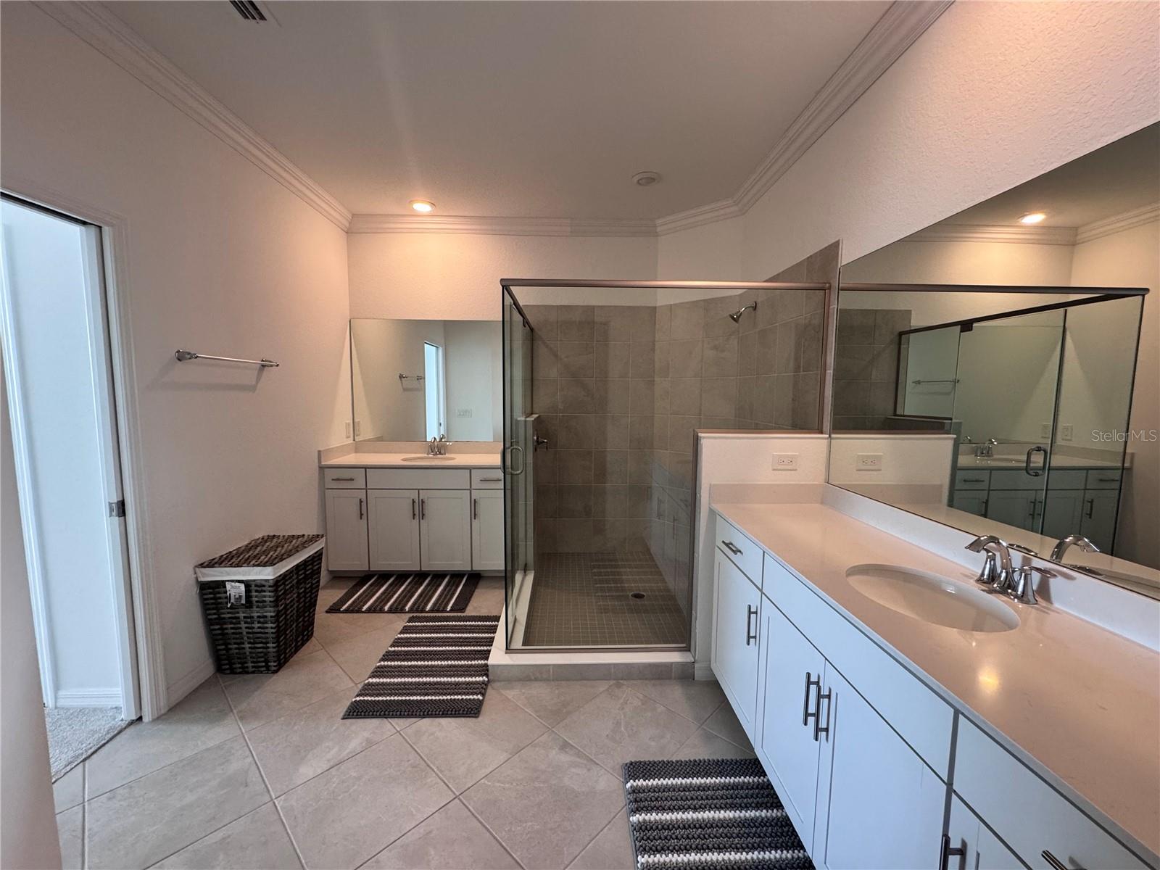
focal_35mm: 14
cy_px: 435
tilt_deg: -5.5
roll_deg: -0.9
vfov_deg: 85.7
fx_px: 469
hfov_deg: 102.1
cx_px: 580
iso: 250
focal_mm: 2.22
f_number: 2.2
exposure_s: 1/120
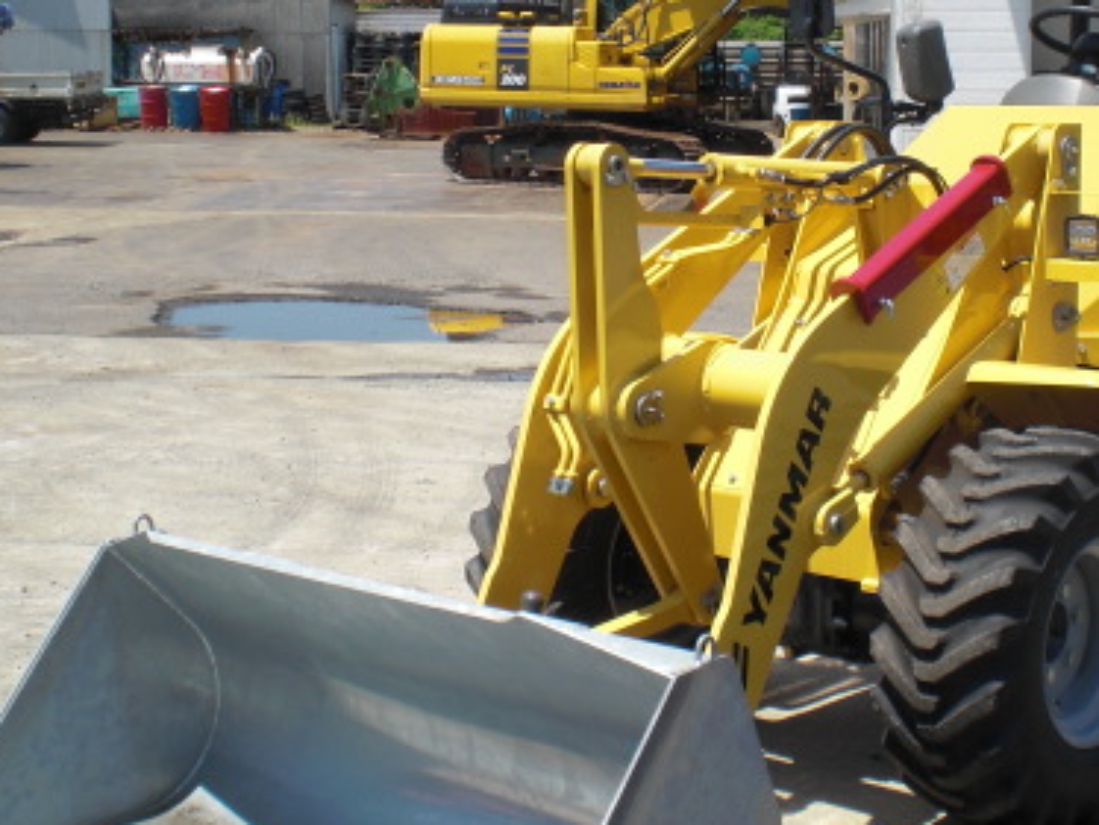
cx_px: 711
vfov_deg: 22.6
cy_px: 393
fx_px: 2065
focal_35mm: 65
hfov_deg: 29.6
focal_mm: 6.3
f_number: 5.6
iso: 64
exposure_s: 1/320
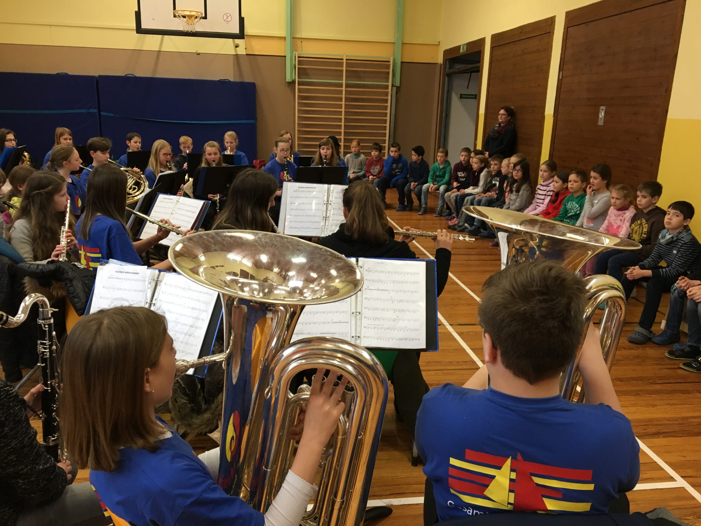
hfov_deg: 61.7
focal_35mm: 29
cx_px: 350
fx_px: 587
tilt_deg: -14.7
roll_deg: -1.9
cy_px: 263
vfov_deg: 48.2
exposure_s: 1/33
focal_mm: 4.15
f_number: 2.2
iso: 125
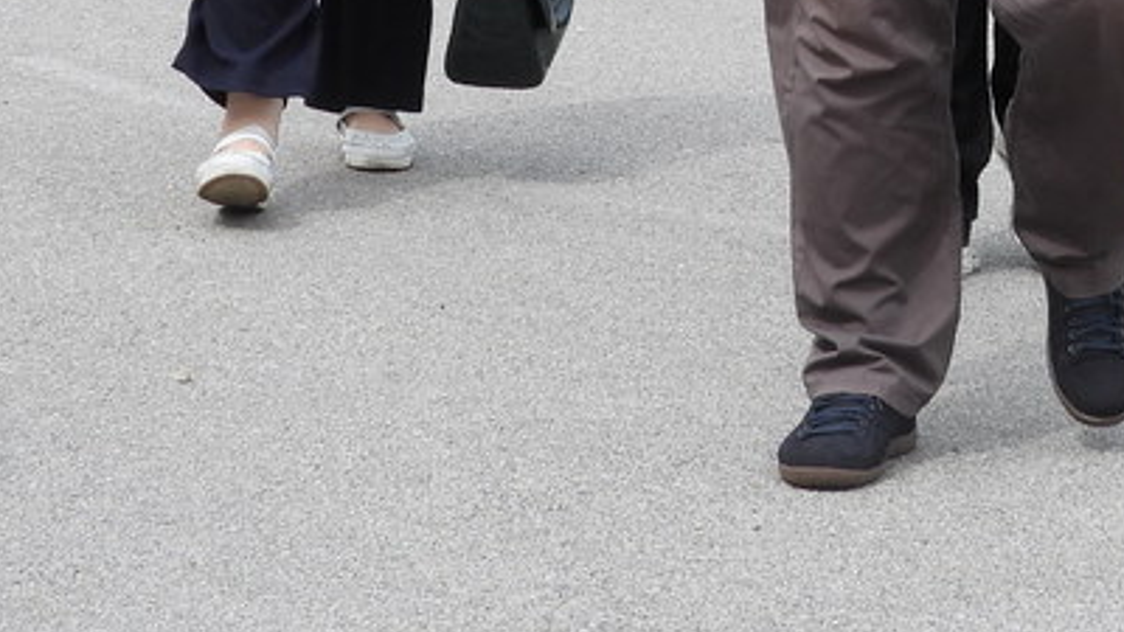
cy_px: -531
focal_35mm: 229
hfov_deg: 9.4
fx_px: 6825
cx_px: 953
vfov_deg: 5.2
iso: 100
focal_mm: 12.6
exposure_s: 1/800
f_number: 3.5
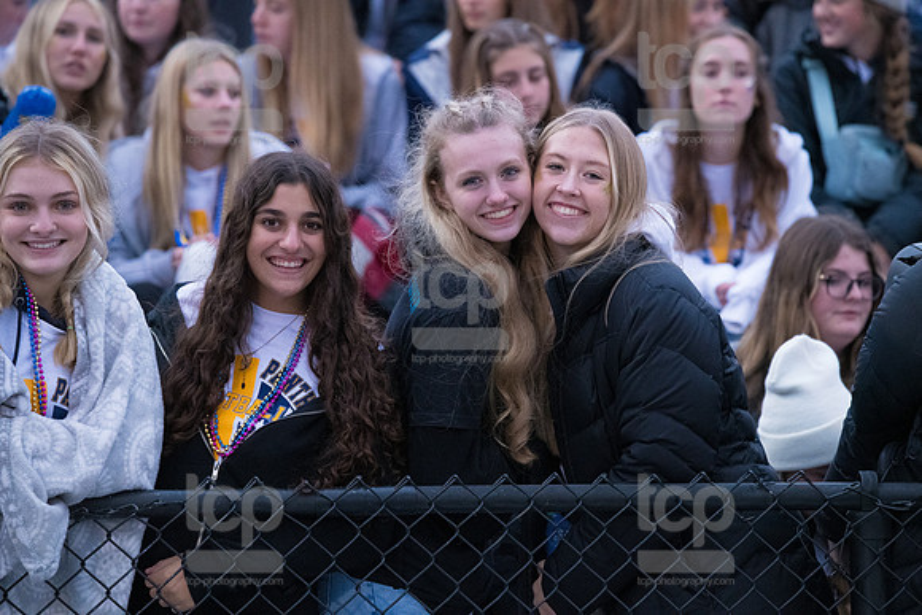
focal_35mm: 200
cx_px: 461
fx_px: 5123
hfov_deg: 10.3
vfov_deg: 6.9
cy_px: 308
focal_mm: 200
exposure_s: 1/1250
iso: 6400
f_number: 4.5
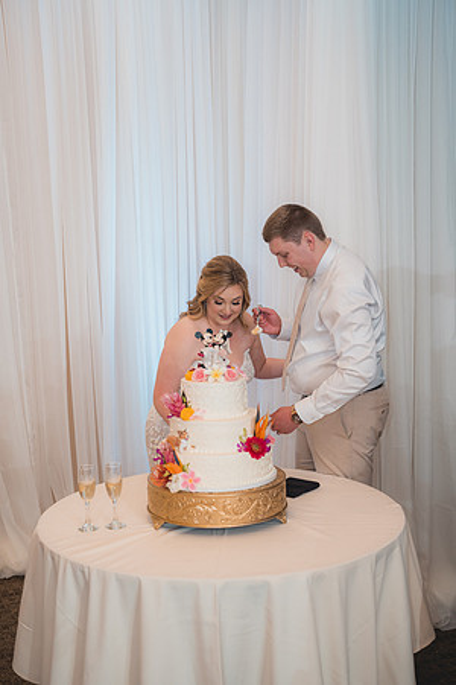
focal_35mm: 50
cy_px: 342
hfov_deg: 27.0
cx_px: 228
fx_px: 950
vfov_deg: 39.6
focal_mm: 50
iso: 800
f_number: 2.8
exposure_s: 1/250
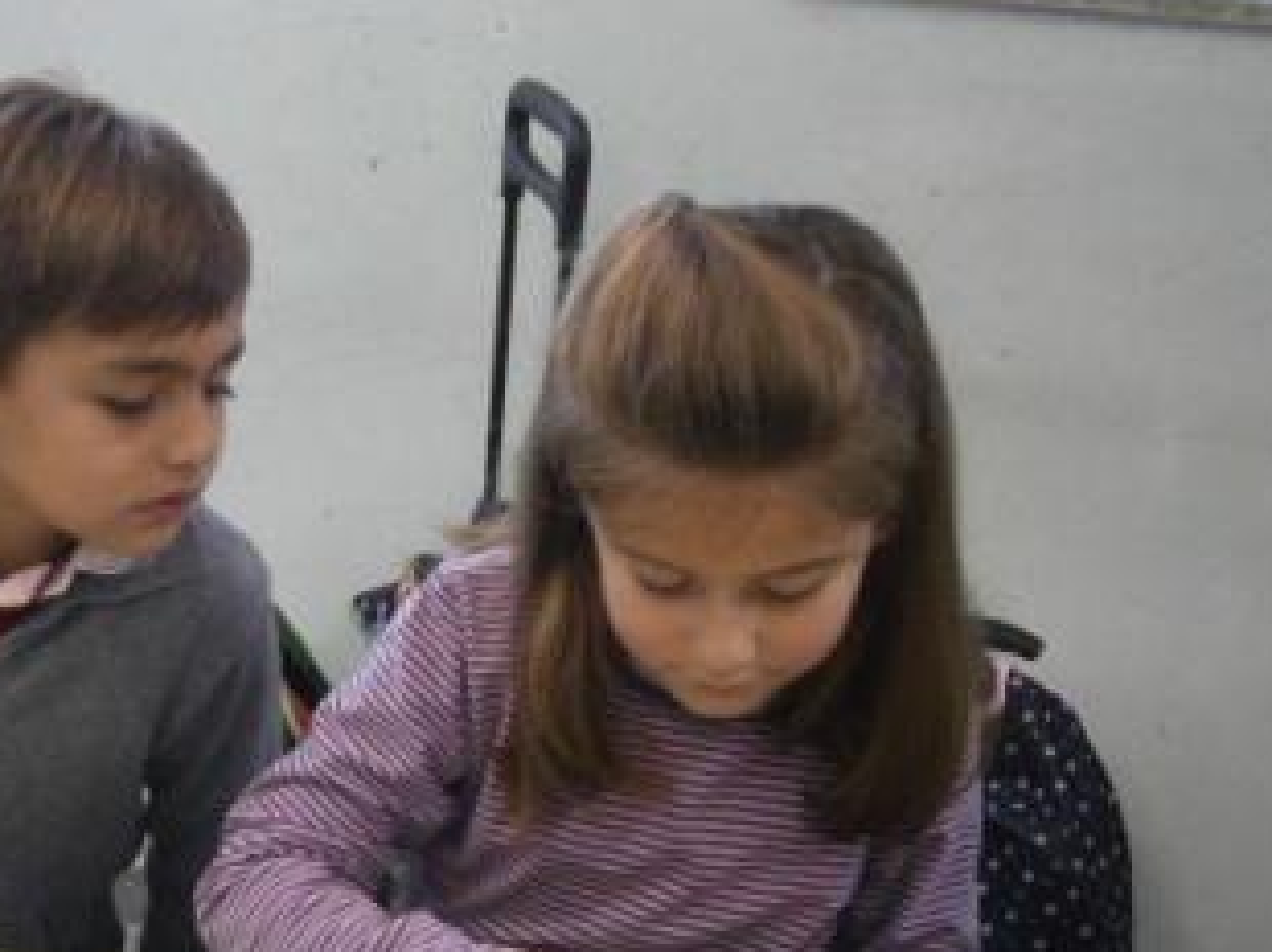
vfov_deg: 21.5
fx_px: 2497
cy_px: 657
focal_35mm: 68
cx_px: 443
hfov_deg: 28.4
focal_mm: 8.3
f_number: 3.4
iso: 800
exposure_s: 1/160
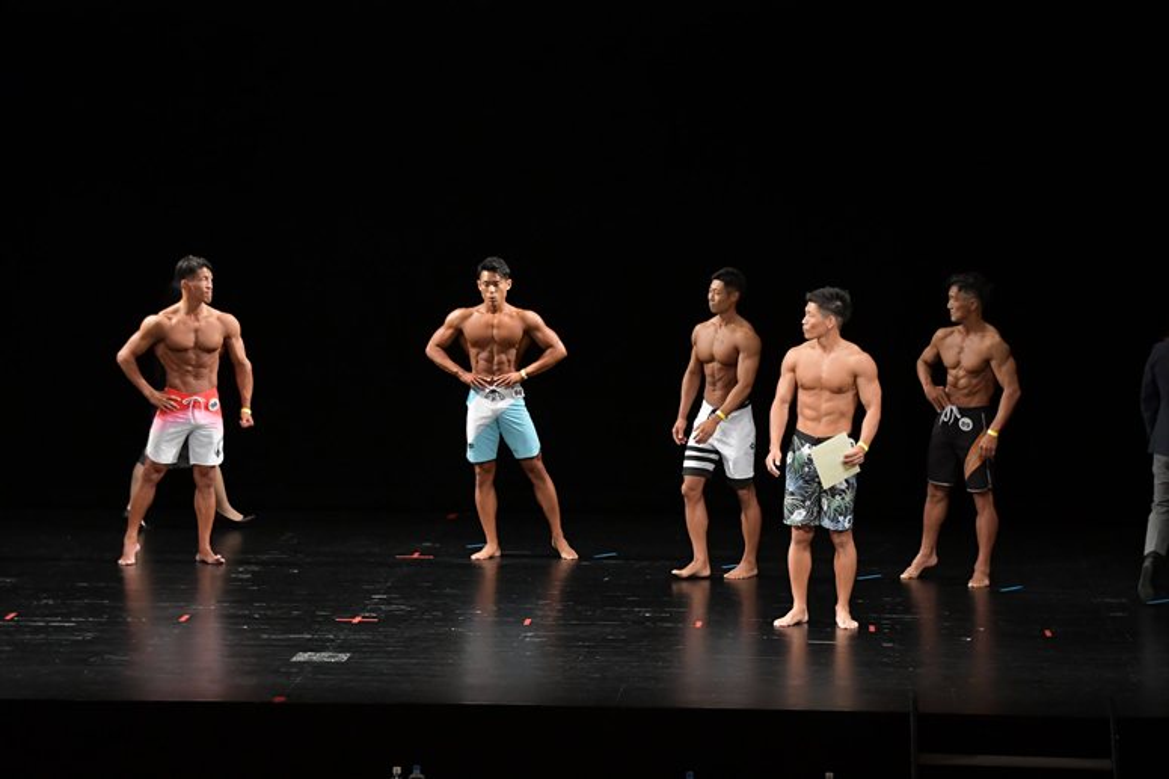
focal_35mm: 135
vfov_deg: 10.2
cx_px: 584
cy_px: 390
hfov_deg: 15.2
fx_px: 4382
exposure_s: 1/400
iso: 3200
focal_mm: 90
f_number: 5.6
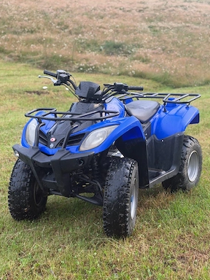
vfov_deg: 38.2
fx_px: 404
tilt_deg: -5.8
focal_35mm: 50
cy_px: 141
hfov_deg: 29.1
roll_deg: +6.1
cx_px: 106
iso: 100
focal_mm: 6.76
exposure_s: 1/74
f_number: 1.78
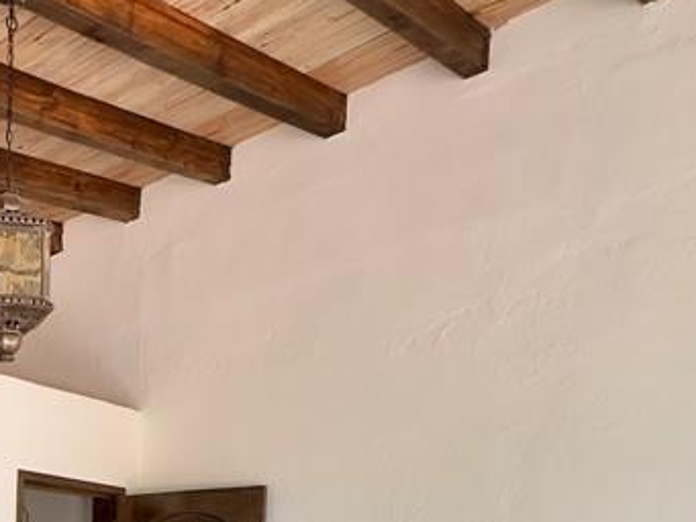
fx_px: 845
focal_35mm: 42
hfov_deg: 36.7
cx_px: -94
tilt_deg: -3.1
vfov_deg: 29.4
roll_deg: -1.3
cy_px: 634
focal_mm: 2.22
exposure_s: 1/99
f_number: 2.2
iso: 200
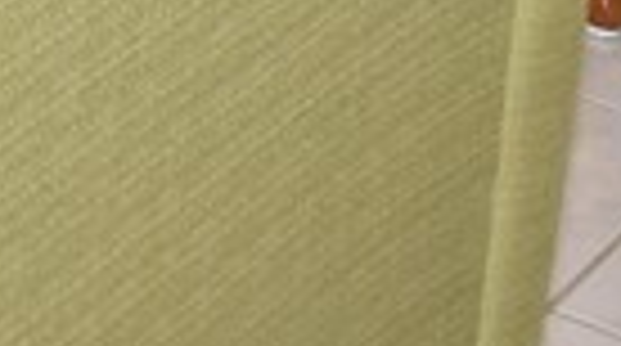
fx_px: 3665
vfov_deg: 4.7
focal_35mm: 223
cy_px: -1231
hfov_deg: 8.1
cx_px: -1300
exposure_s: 1/125
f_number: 5.6
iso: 360
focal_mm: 18
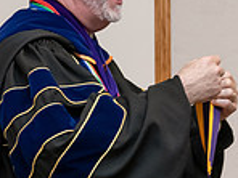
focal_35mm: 234
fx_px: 1609
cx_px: 386
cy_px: 108
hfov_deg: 8.2
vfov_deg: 6.3
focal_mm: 62
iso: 2000
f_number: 5.6
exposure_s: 1/200
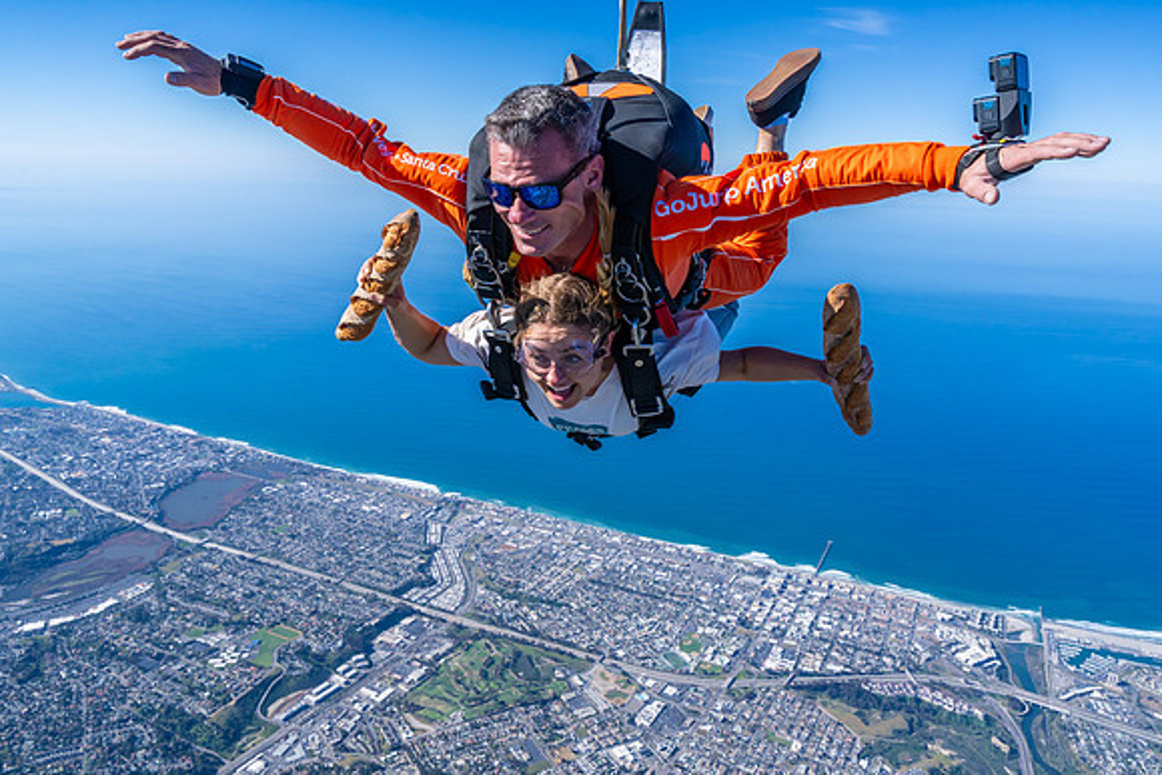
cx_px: 581
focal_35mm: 26
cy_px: 388
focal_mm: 26
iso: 800
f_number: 10
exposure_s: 1/1600
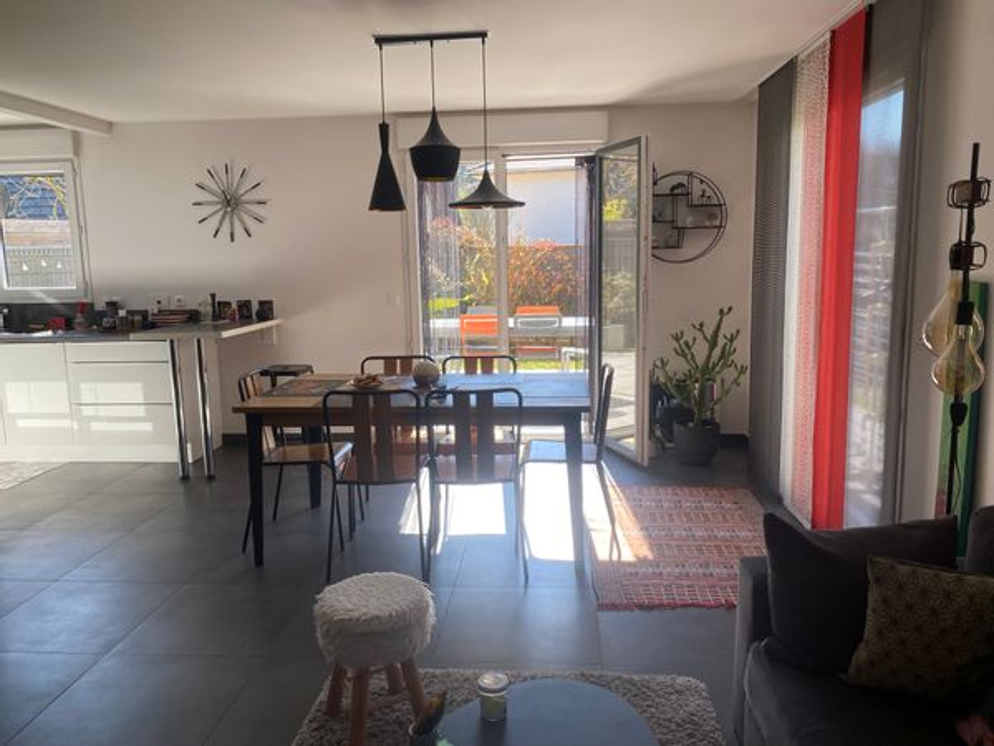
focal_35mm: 26
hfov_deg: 67.3
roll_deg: +1.1
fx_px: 747
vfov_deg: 53.1
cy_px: 373
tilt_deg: -7.9
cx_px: 497
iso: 32
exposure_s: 1/213
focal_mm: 4.25
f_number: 1.8
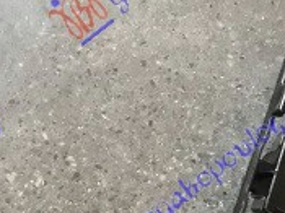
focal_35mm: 112
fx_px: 921
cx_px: -125
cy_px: 372
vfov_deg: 12.2
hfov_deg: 16.3
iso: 100
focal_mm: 3.99
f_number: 1.8
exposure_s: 1/14
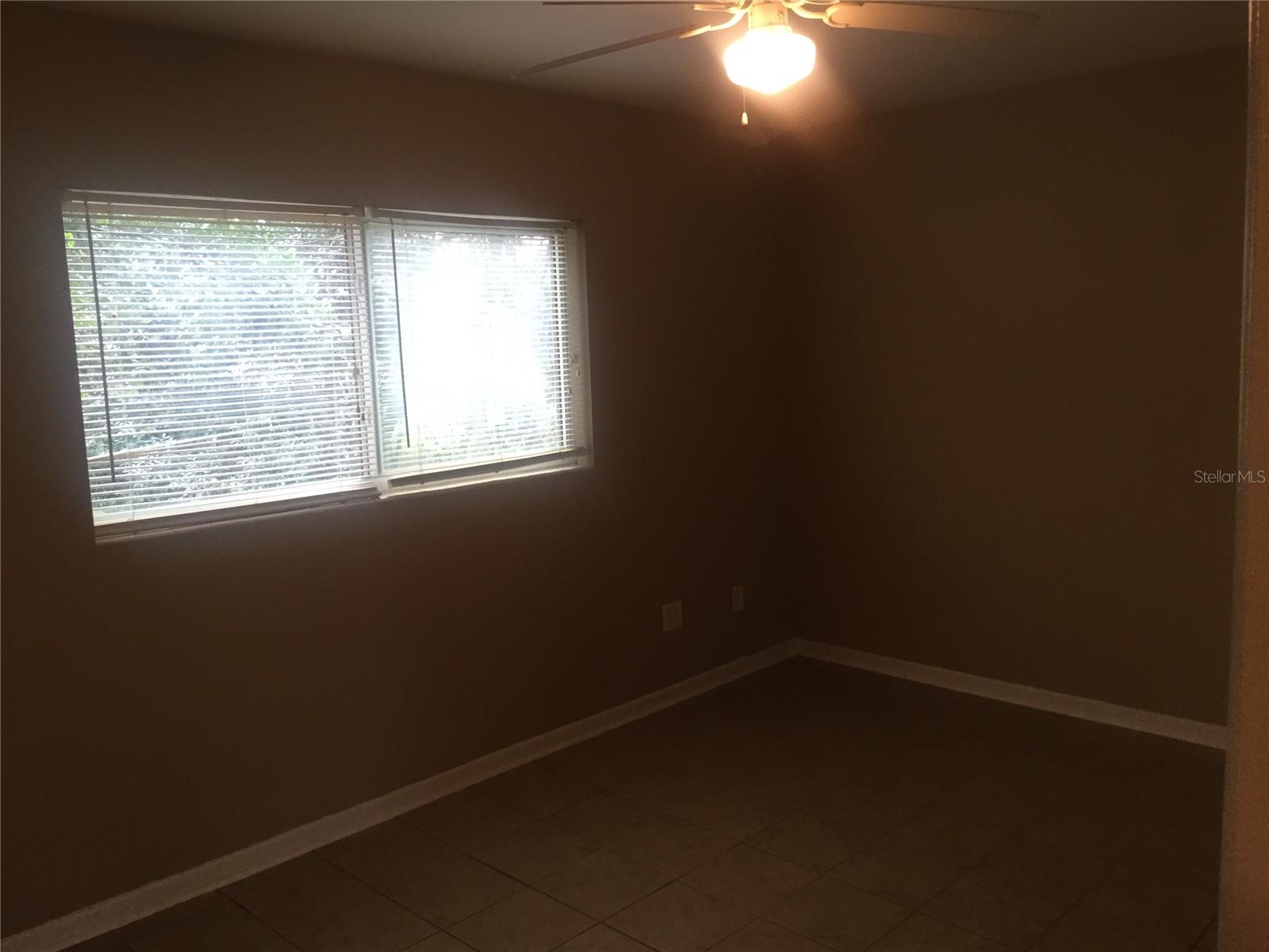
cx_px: 634
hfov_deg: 61.7
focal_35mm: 29
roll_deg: +0.3
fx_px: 1063
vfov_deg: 48.2
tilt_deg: -8.2
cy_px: 476
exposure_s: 1/30
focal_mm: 4.15
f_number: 2.2
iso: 50
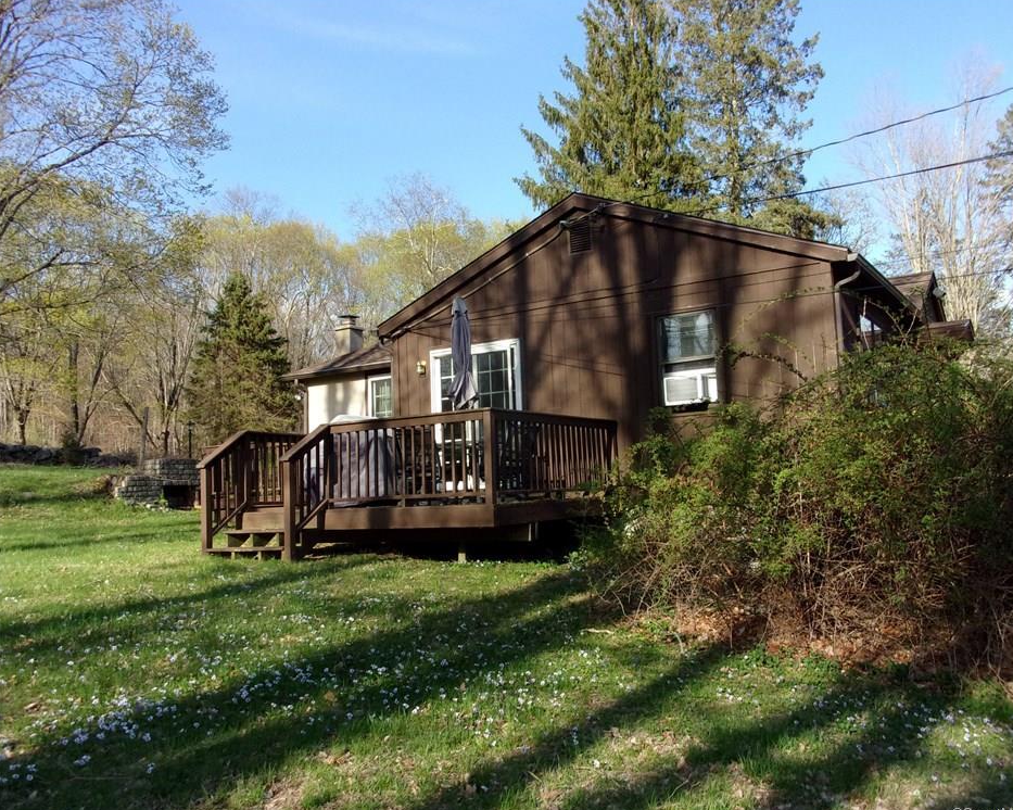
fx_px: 899
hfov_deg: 58.7
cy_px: 407
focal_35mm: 30
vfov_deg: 48.5
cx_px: 553
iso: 200
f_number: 10.8
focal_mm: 5.1
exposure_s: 1/100
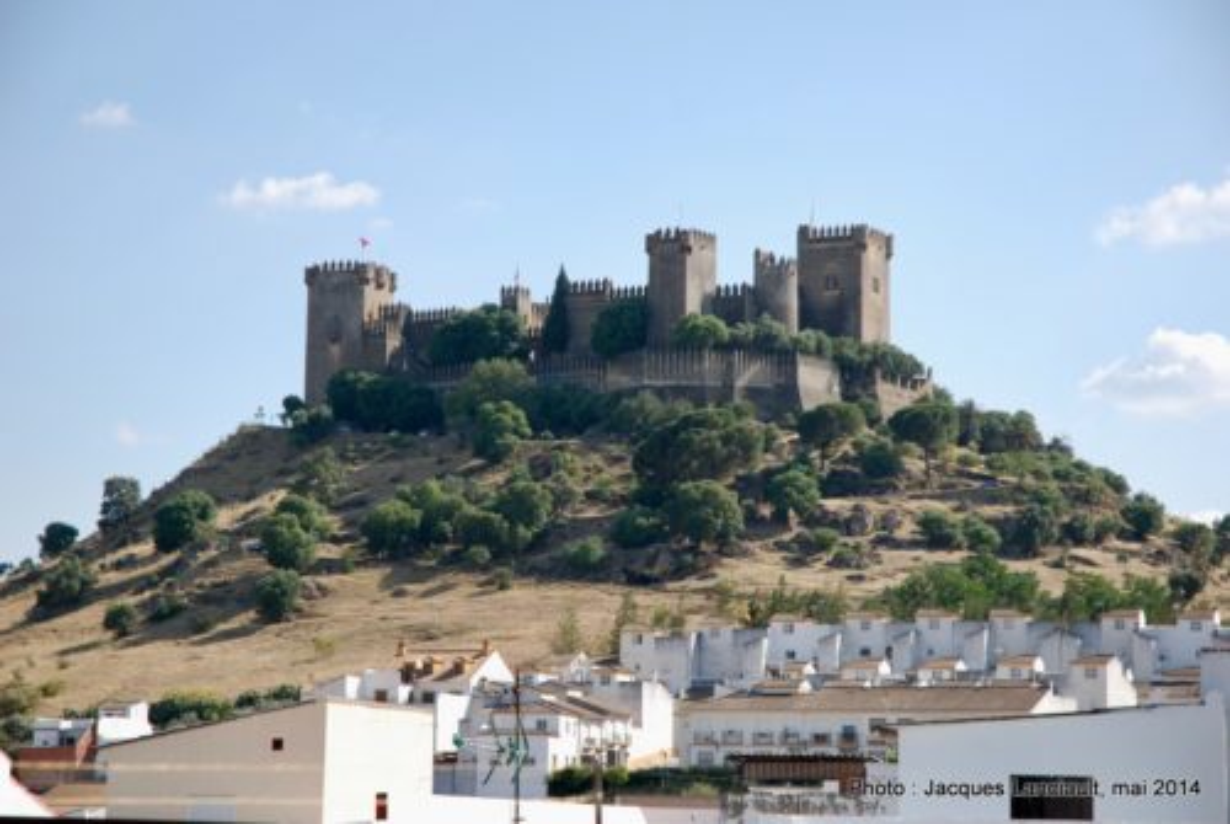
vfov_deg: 13.1
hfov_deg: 19.4
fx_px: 3593
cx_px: 615
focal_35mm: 105
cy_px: 412
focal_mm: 70
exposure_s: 1/500
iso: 180
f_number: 5.6
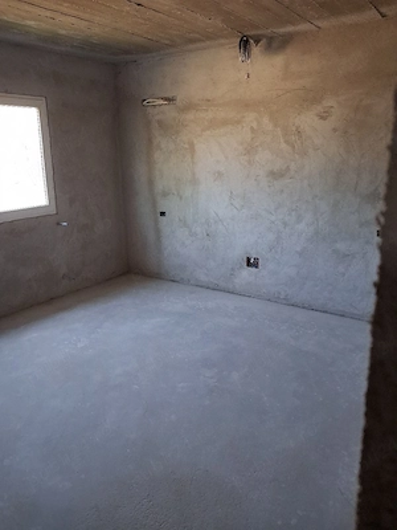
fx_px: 413
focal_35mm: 27
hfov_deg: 51.4
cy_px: 265
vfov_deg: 65.3
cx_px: 198
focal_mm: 4
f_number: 1.8
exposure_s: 1/120
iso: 320
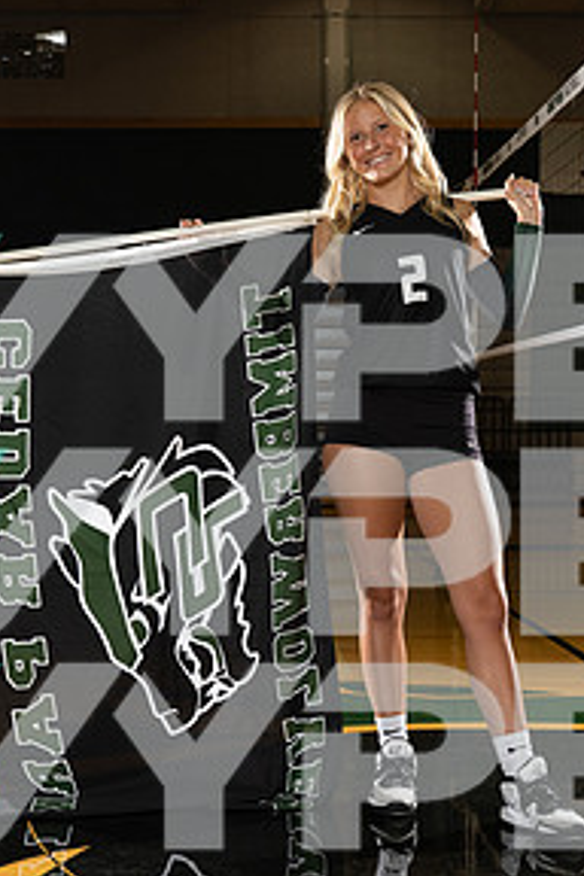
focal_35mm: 61
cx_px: 274
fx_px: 1484
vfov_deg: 32.7
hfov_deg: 22.3
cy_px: 544
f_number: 5.6
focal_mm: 39
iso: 800
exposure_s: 1/250
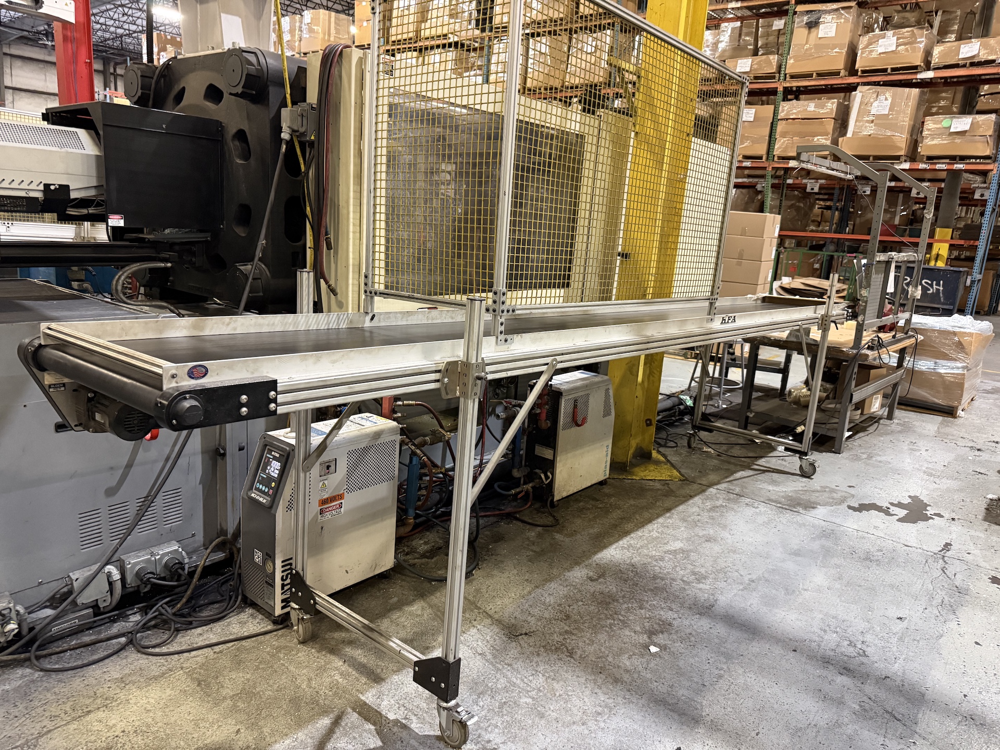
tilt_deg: -12.2
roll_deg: -4.2
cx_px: 500
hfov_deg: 71.6
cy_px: 375
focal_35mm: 24
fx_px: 693
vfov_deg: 56.8
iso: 800
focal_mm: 6.76
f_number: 1.78
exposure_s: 1/60
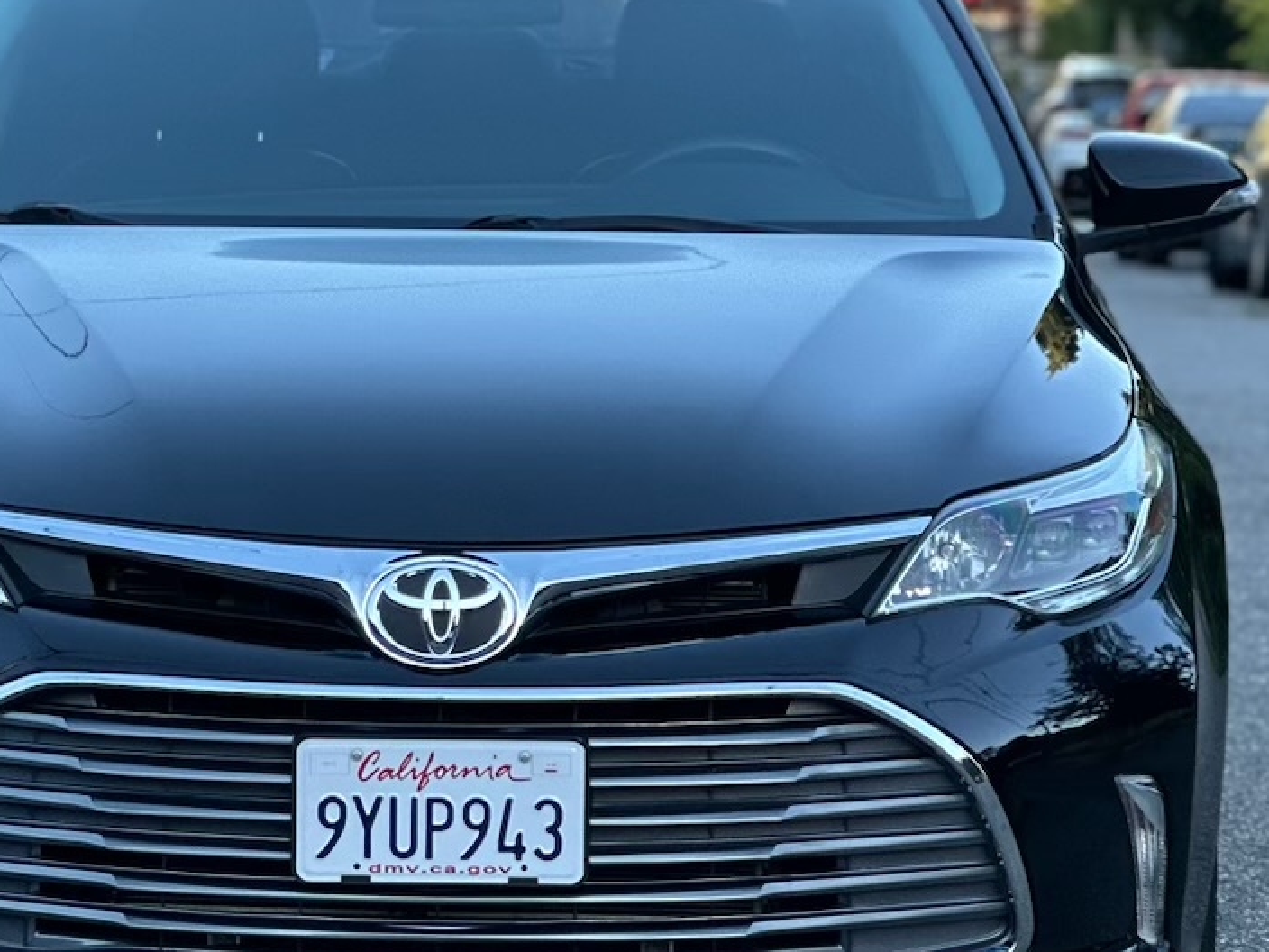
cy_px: 411
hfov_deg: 11.3
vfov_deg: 8.5
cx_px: 364
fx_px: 6415
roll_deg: +0.3
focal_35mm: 175
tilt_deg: -8.4
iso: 40
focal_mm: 9
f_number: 2.8
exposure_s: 1/121
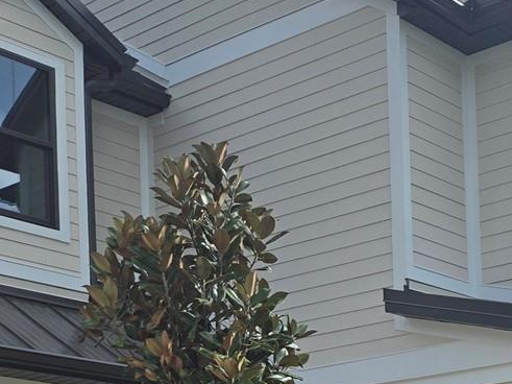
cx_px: 667
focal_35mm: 75
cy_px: 573
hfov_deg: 23.1
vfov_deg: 17.6
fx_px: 1109
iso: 25
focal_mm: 5.4
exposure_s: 1/2921
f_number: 1.8
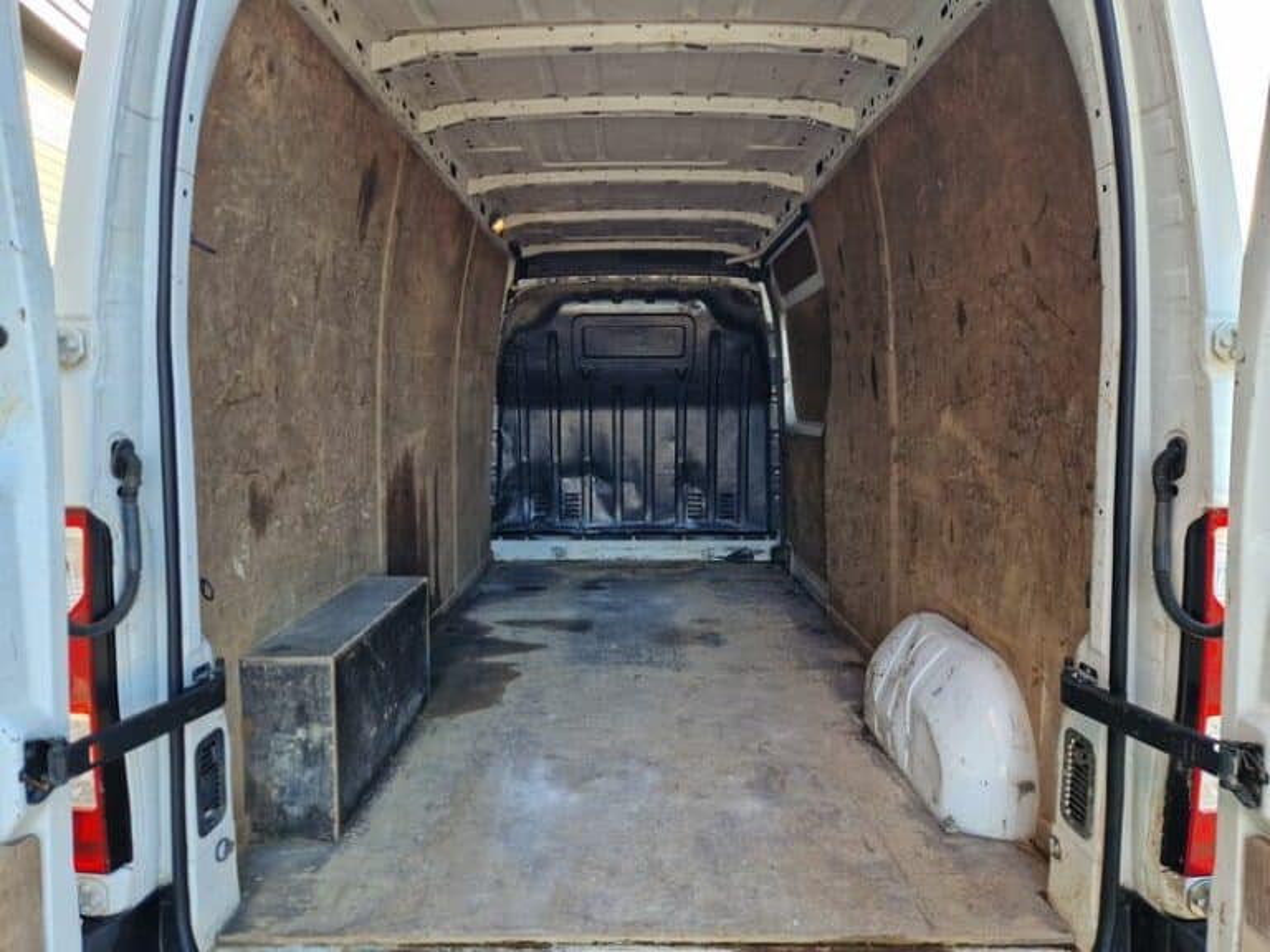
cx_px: 635
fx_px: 844
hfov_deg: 73.9
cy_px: 476
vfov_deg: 58.9
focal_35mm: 23
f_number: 1.8
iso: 50
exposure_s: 1/180
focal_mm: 5.4
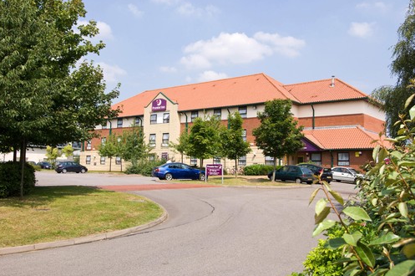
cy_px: 139
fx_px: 391
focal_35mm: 34
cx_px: 208
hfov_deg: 55.9
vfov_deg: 38.8
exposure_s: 1/500
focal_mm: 22
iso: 400
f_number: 9
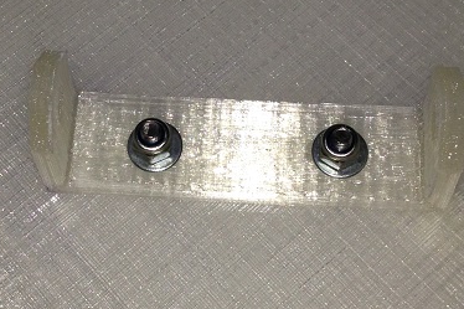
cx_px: 180
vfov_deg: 15.1
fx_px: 1159
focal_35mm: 90
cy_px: 54
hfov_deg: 22.6
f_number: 2.4
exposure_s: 1/279
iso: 50
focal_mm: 4.12
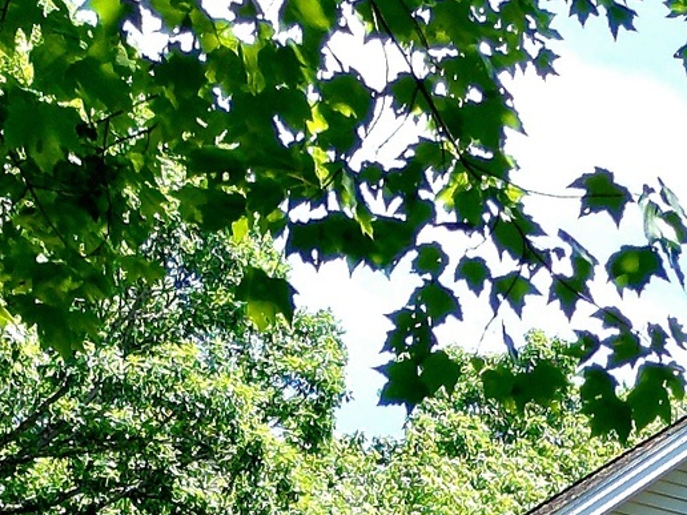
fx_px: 2838
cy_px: 1230
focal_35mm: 143
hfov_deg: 13.1
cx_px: 988
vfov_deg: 9.3
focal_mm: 6.72
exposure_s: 1/833
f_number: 1.7
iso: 100
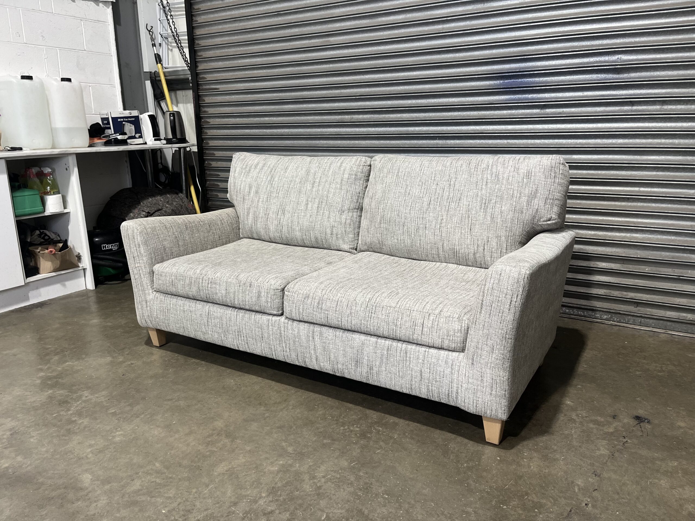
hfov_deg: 67.3
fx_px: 522
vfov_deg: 53.1
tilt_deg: -14.4
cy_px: 260
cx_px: 348
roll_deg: +0.9
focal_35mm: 26
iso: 125
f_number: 1.6
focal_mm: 5.1
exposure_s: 1/100
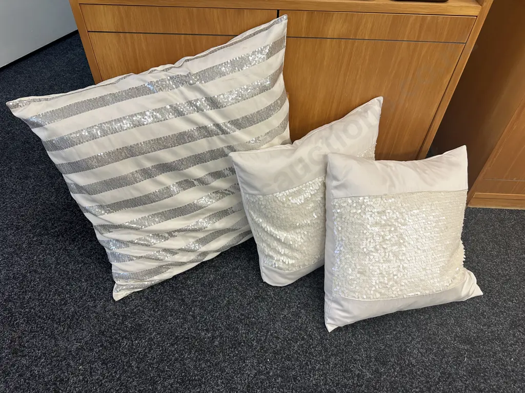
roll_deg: -1.9
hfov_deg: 71.6
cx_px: 262
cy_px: 196
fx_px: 364
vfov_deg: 56.8
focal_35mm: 24
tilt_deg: -44.5
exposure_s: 1/100
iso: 160
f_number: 1.78
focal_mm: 6.86
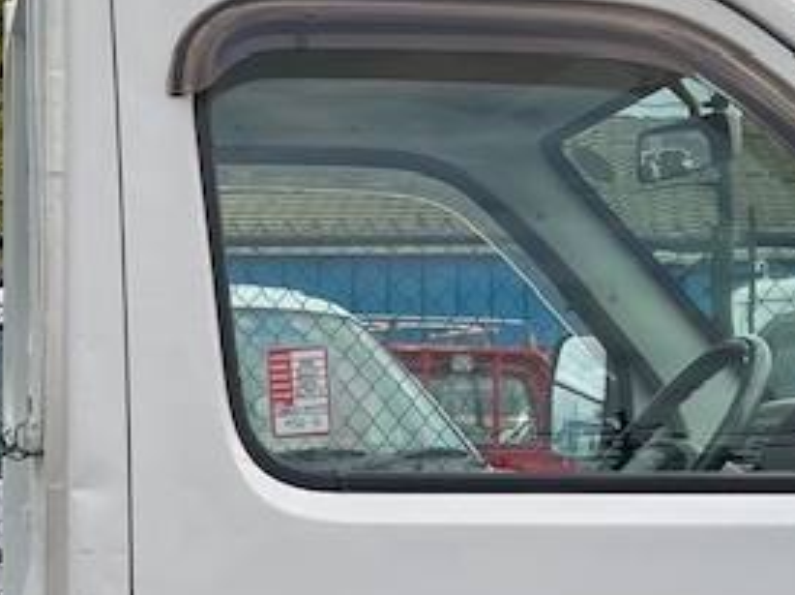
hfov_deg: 16.2
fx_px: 2685
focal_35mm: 117
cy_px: 636
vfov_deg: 12.4
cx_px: -136
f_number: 1.6
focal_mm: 5.1
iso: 32
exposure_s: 1/332
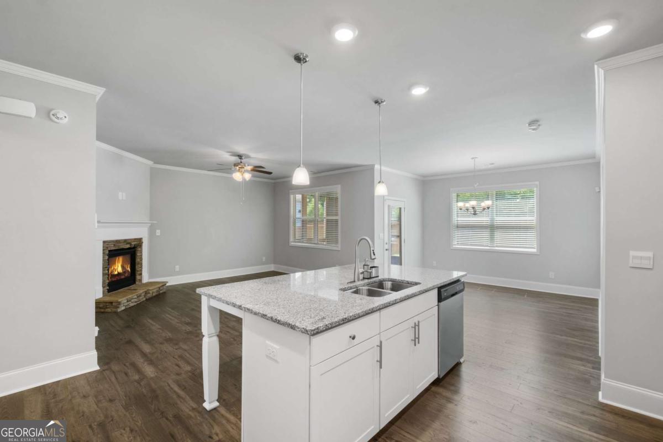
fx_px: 276
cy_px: 221
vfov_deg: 77.3
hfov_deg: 100.4
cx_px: 332
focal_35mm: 15
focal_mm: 10
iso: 400
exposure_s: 1/3
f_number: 8
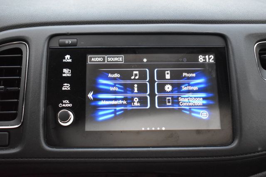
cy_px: 88
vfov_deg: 28.0
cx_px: 133
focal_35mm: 48
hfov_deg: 41.1
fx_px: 354
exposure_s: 1/100
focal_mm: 32
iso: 3200
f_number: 4.5
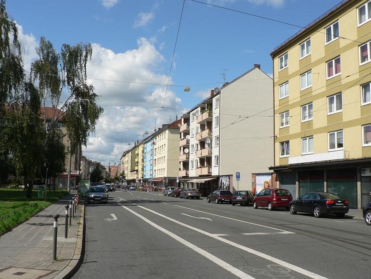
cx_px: 186
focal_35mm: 36
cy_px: 140
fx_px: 386
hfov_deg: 51.4
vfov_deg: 39.7
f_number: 5.6
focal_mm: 6
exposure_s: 1/640
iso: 80
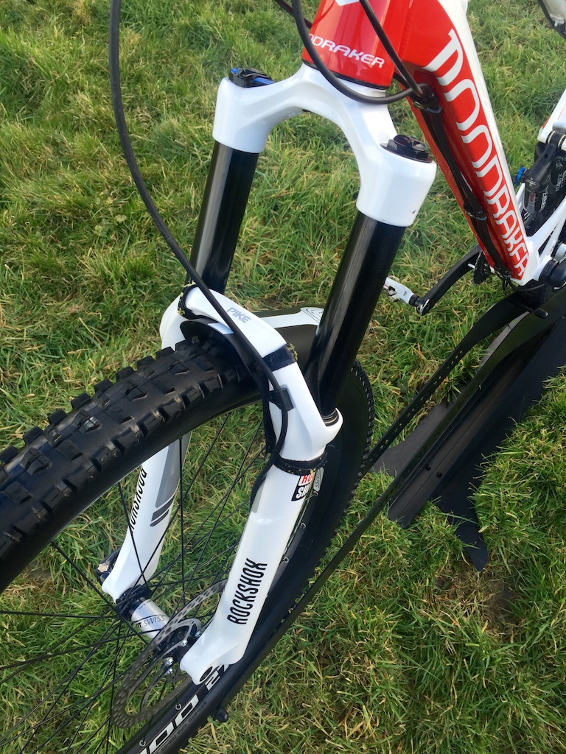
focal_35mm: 29
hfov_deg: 48.2
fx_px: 632
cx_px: 283
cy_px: 377
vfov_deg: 61.7
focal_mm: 4.15
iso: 32
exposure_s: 1/241
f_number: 2.2
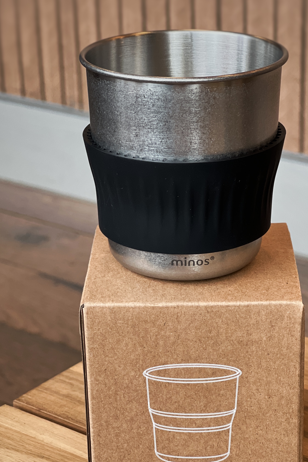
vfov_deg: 21.2
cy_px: 257
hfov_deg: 14.2
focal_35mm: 96
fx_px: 1232
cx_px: 177
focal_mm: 9
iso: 125
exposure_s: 1/121
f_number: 2.8
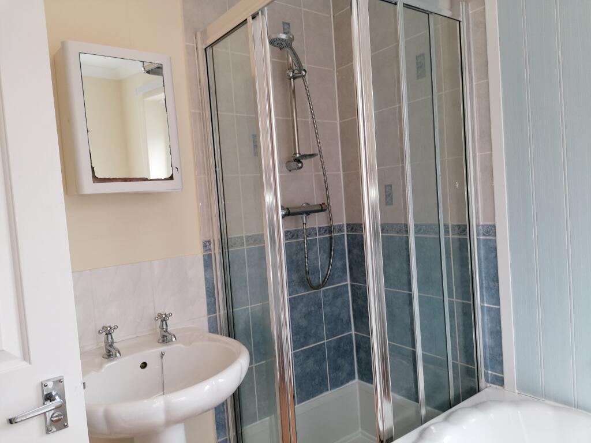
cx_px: 296
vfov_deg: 51.4
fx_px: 461
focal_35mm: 27
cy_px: 222
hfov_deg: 65.3
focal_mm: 4.75
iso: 80
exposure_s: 1/50
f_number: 1.8
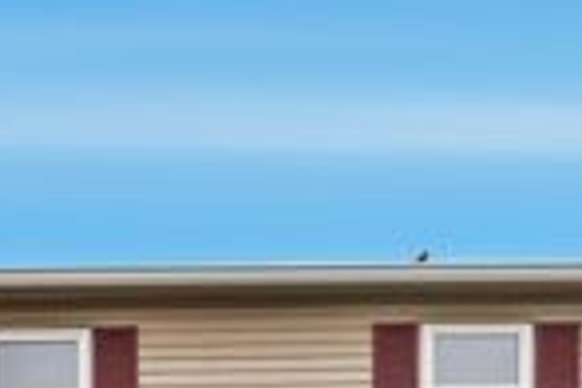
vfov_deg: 14.3
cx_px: -12
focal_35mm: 87
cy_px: 633
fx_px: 1410
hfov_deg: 22.4
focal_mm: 17.1
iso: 100
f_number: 4
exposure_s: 1/4000
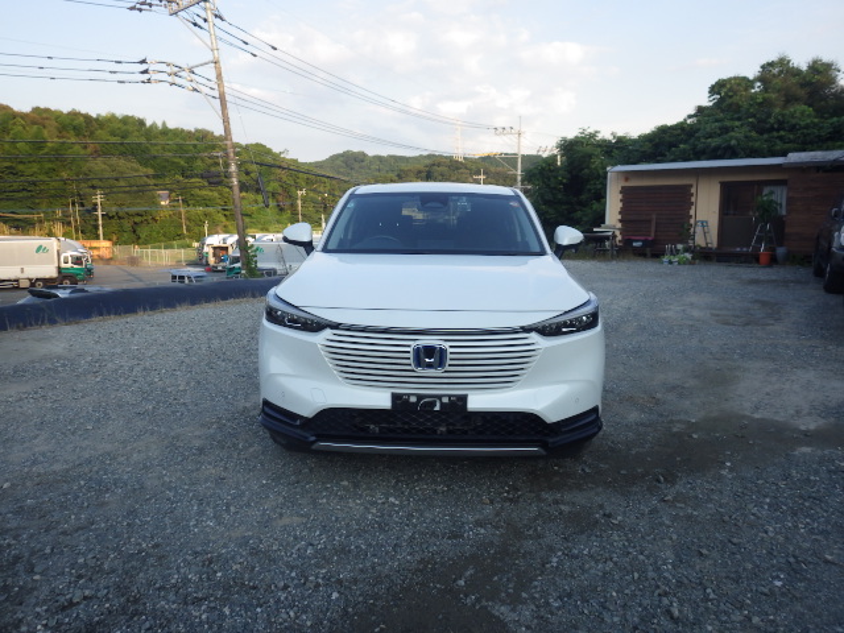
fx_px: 610
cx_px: 422
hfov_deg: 69.4
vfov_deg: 54.9
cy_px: 316
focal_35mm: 25
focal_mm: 4.5
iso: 125
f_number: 2.8
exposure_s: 1/500
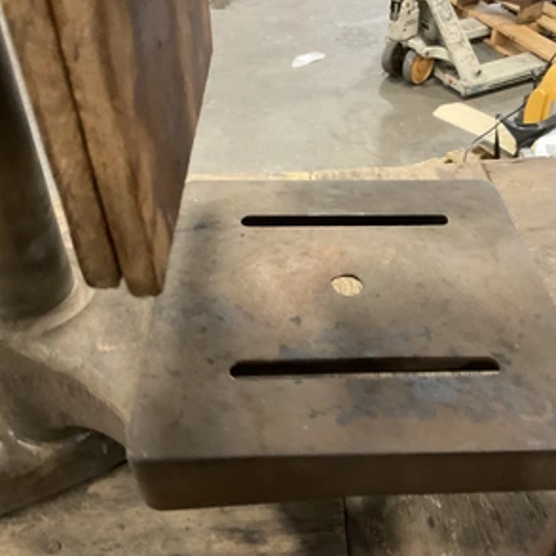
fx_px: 636
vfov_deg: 47.2
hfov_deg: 47.1
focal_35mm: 35
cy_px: 283
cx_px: 315
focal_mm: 3
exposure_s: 1/30
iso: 400
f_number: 1.8
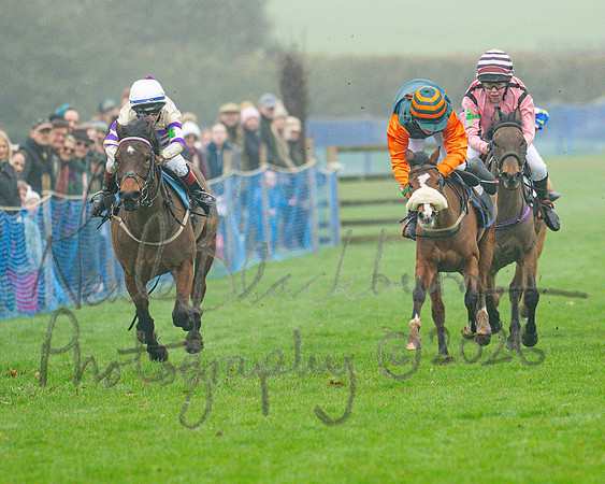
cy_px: 296
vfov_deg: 1.9
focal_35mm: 828
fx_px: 14816
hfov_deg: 2.3
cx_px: 314
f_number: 5
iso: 800
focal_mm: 400
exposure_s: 1/1250
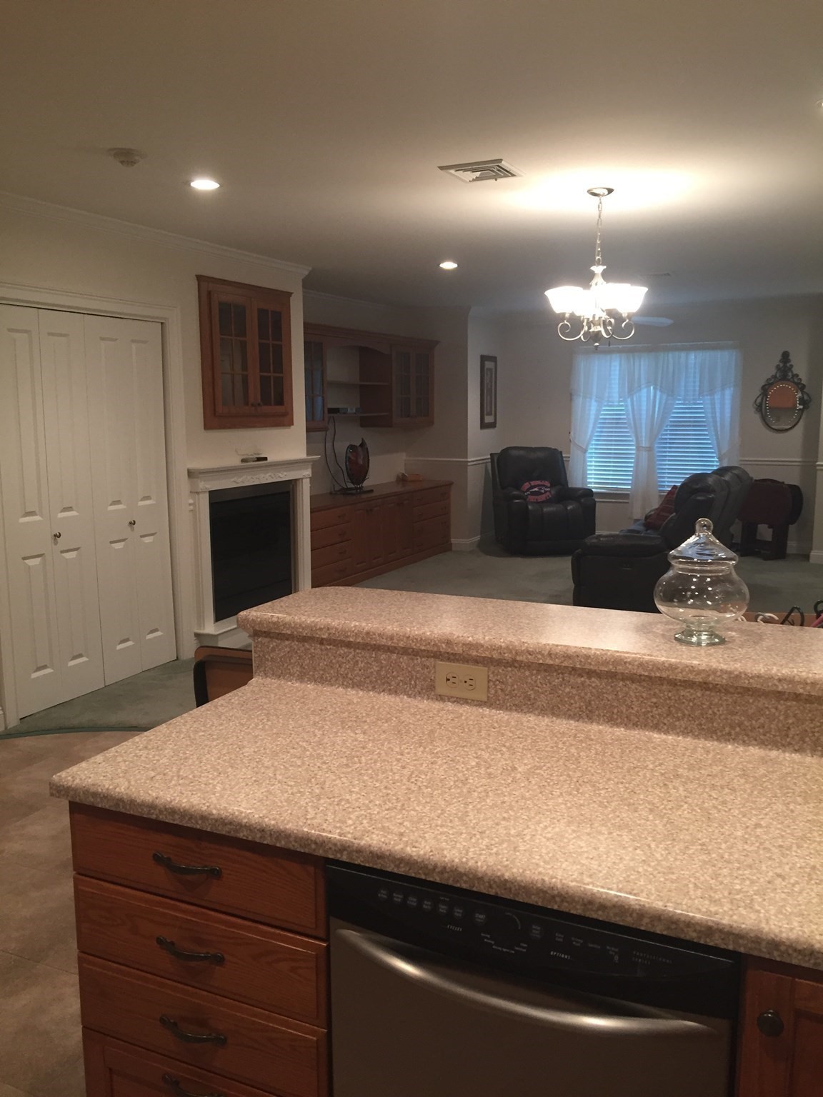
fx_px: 919
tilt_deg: -7.6
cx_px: 412
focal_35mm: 29
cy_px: 548
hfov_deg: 48.2
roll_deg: -0.3
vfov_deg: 61.7
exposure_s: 1/30
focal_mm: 4.15
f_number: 2.2
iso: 125
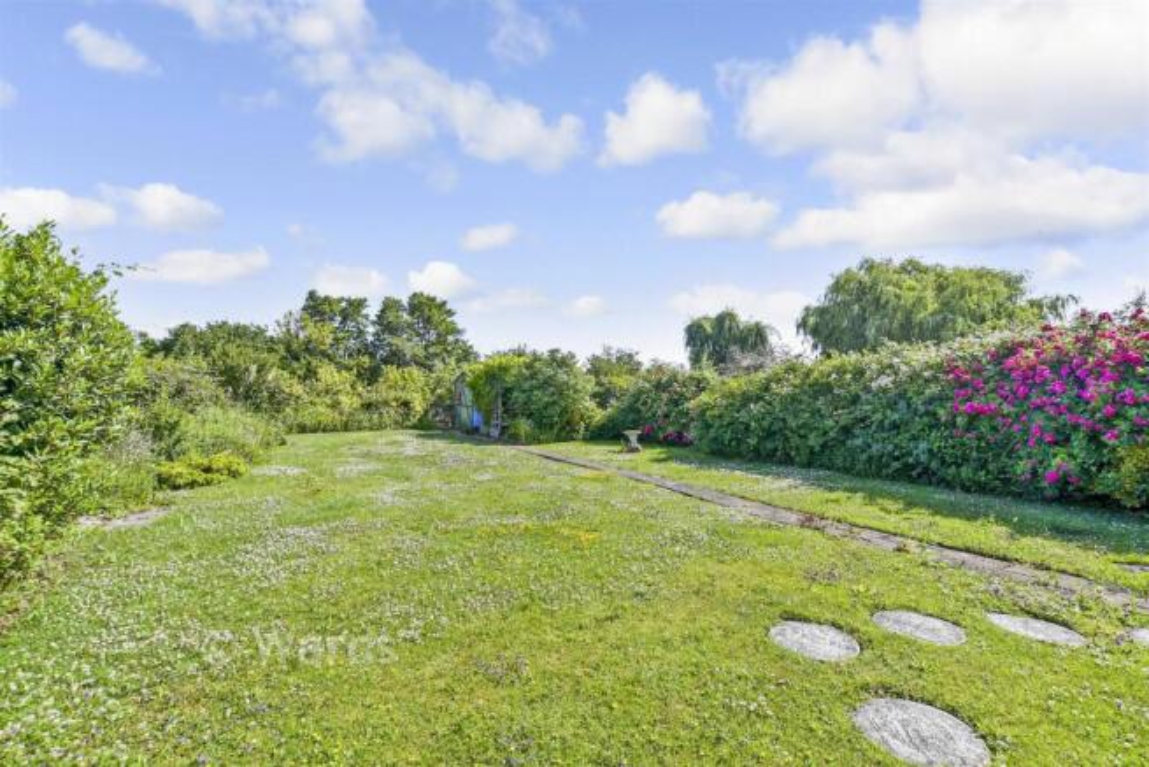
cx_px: 574
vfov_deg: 77.4
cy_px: 384
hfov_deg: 100.4
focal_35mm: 15
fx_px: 479
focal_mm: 10
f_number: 8
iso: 160
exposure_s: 1/400
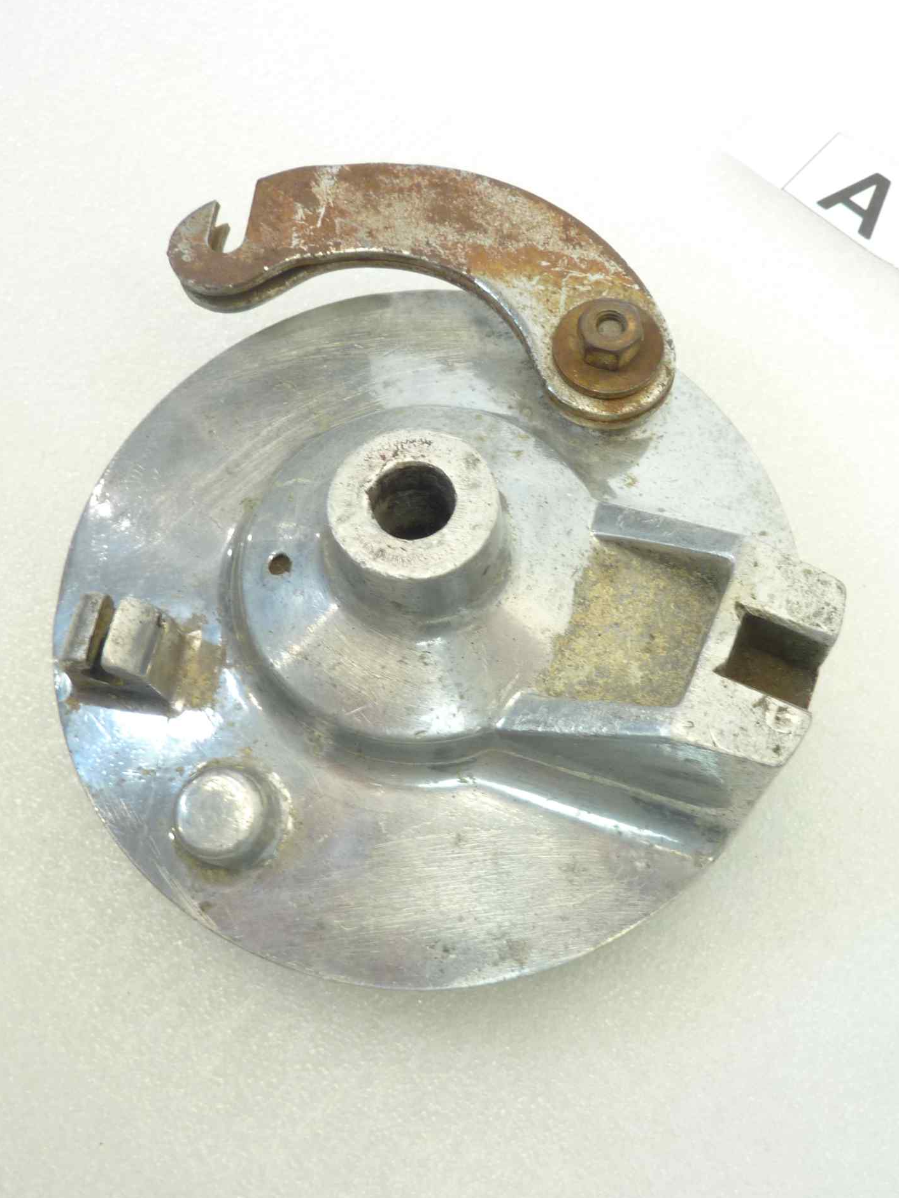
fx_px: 1177
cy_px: 594
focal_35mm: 34
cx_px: 507
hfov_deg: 41.7
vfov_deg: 54.0
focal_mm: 4.1
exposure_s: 1/15
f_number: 3.3
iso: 80
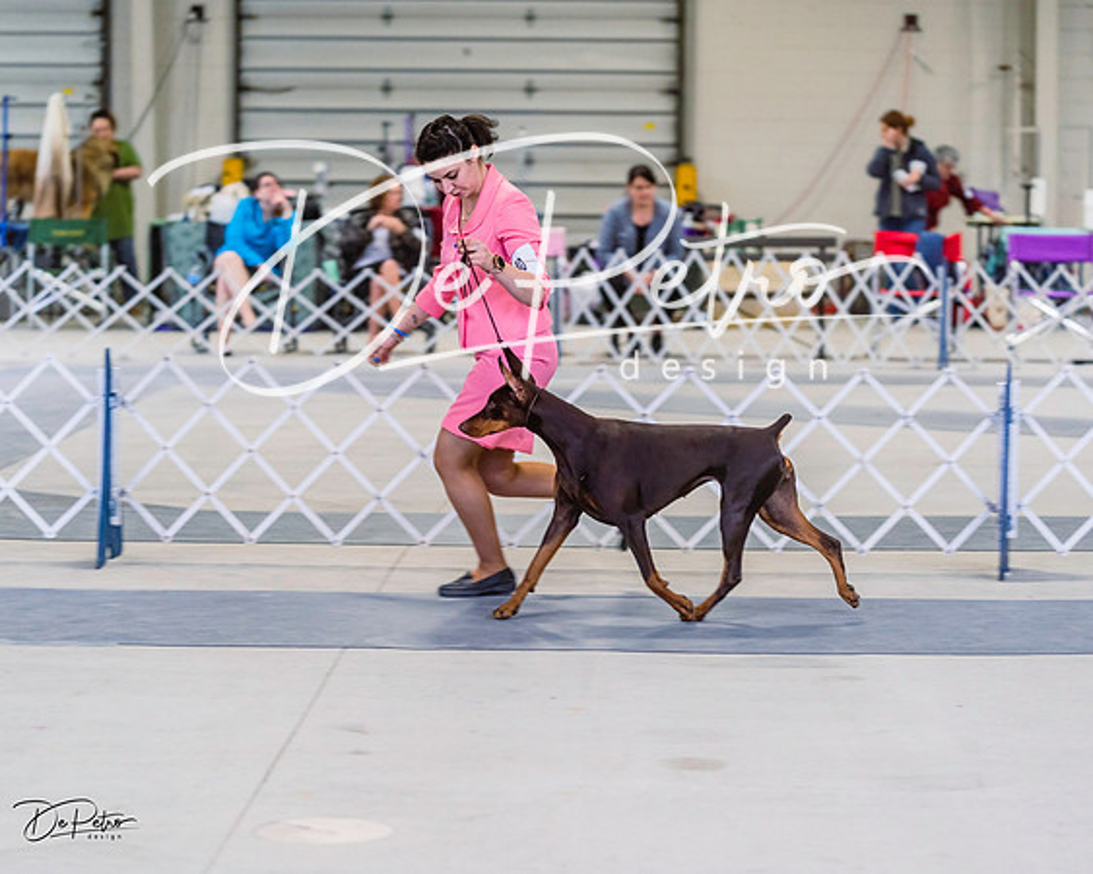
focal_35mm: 125
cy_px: 437
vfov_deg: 12.3
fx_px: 4042
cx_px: 546
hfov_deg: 15.4
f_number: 2.8
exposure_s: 1/160
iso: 1600
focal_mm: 111
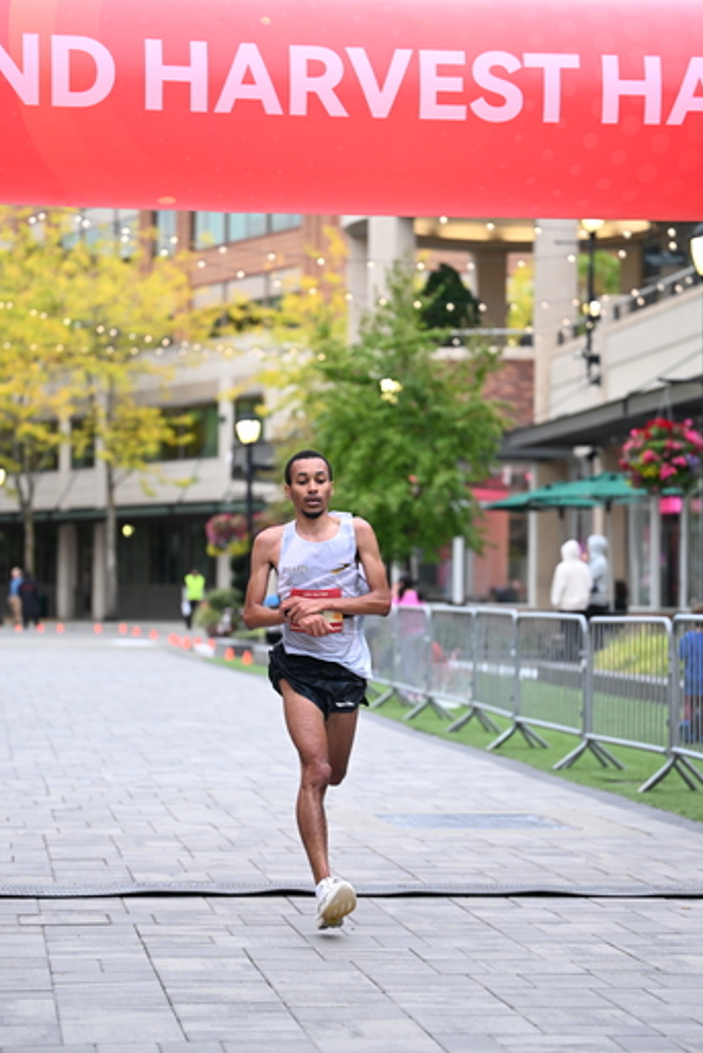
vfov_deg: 22.4
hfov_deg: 15.0
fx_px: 2664
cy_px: 543
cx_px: 352
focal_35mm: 91
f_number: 2.8
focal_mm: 85
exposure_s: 1/800
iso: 1600
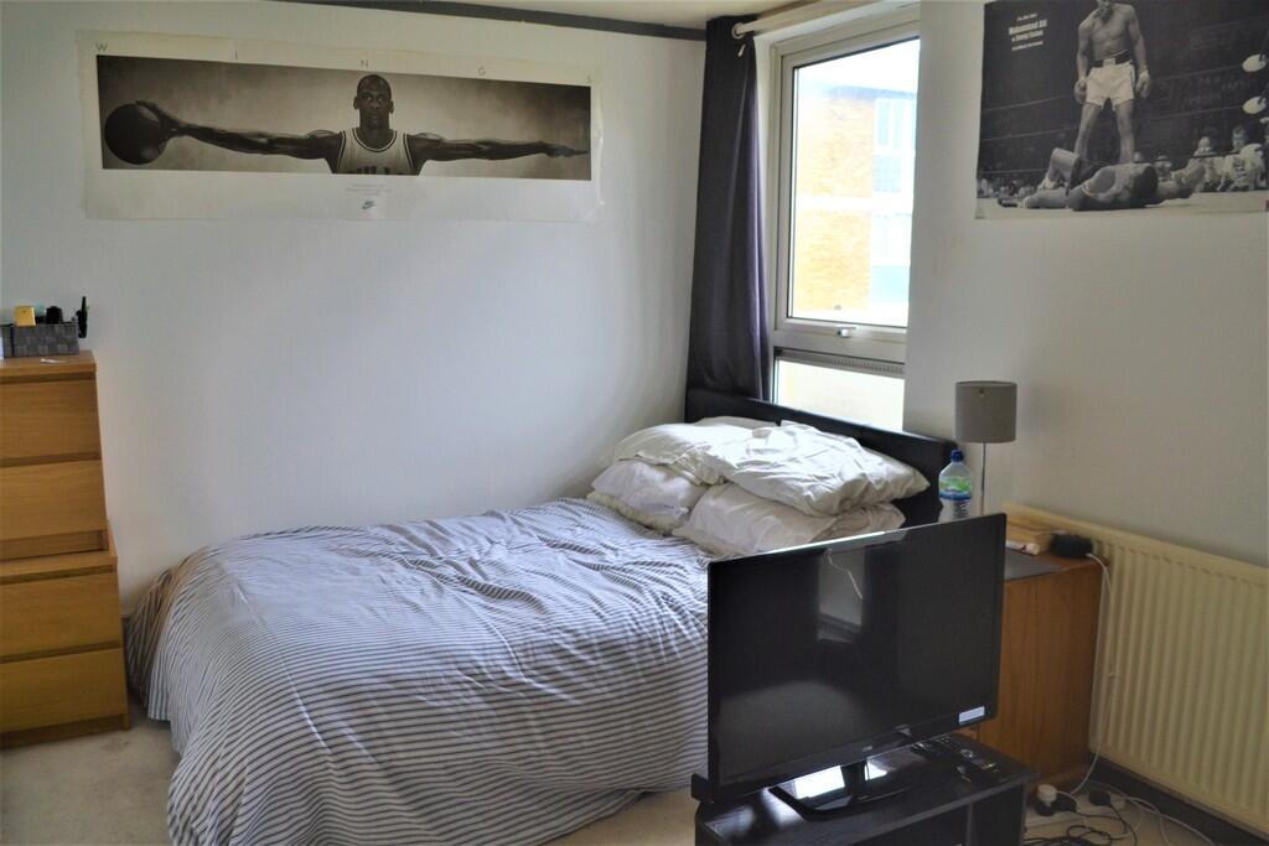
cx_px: 634
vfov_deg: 43.6
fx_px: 1058
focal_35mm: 30
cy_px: 423
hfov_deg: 61.9
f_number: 5
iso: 400
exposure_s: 1/100
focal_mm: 20
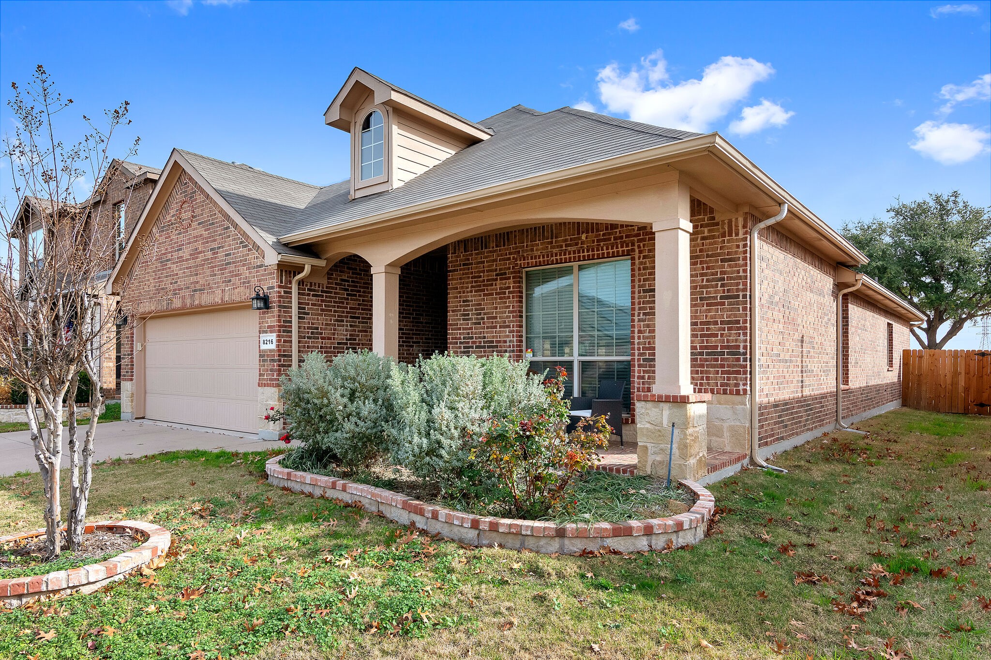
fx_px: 826
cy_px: 330
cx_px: 496
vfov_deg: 43.6
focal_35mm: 30
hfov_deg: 61.9
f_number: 11
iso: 320
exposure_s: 1/250
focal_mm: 20
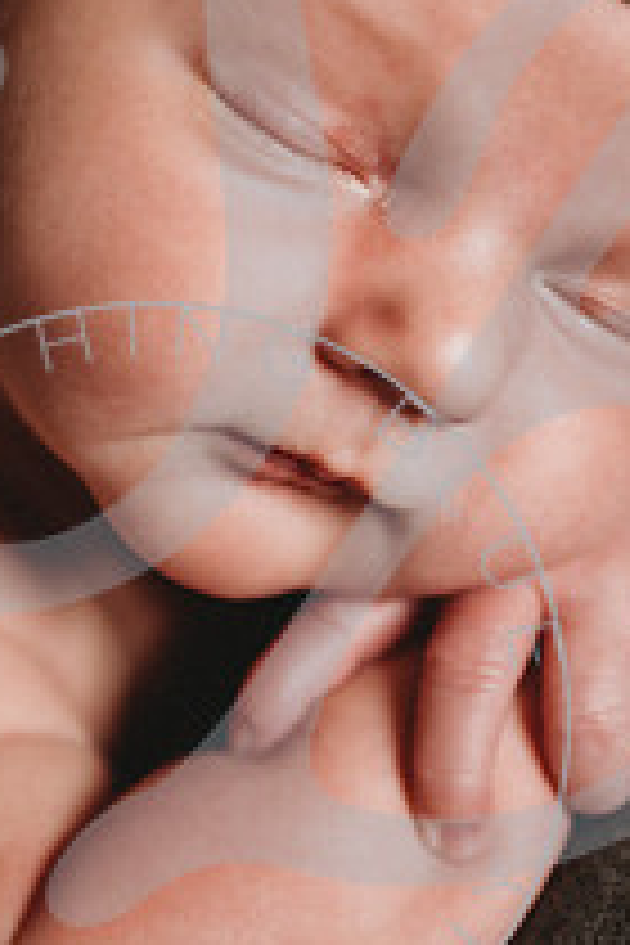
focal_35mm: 118
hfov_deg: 11.6
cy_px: 378
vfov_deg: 17.3
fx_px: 3097
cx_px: 356
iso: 400
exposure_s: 1/125
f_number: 2.8
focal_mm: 55
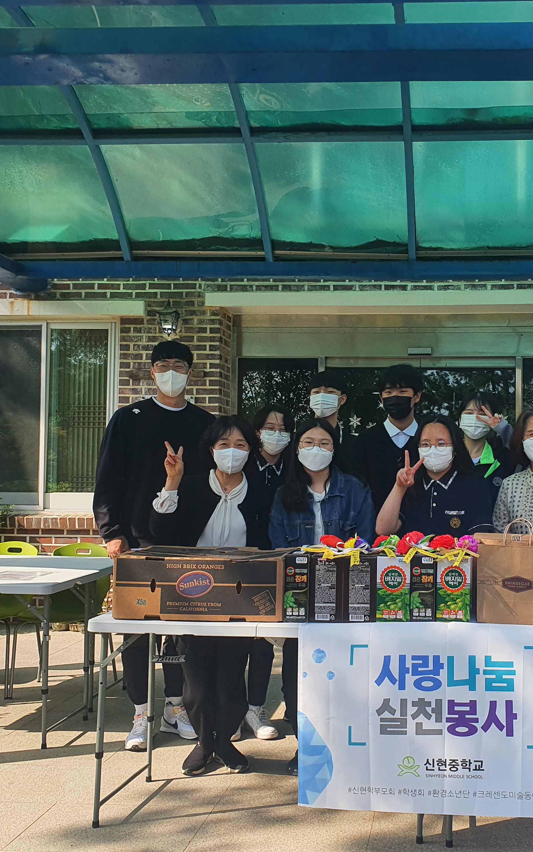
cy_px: 427
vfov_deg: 52.7
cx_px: 406
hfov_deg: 33.7
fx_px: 860
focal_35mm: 37
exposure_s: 1/854
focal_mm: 4.32
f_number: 2.4
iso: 50
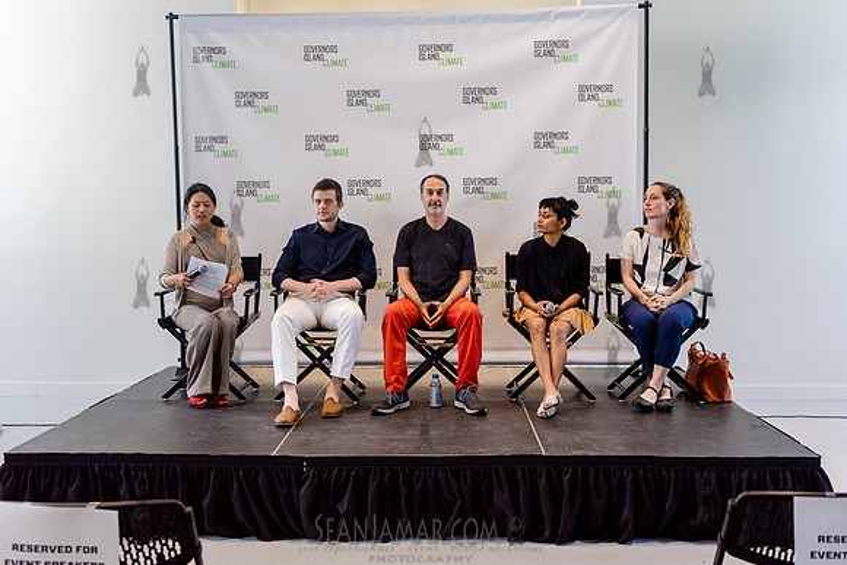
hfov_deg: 52.3
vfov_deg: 36.3
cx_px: 424
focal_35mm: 37
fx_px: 863
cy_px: 282
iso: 4000
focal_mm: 36
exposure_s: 1/320
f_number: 4
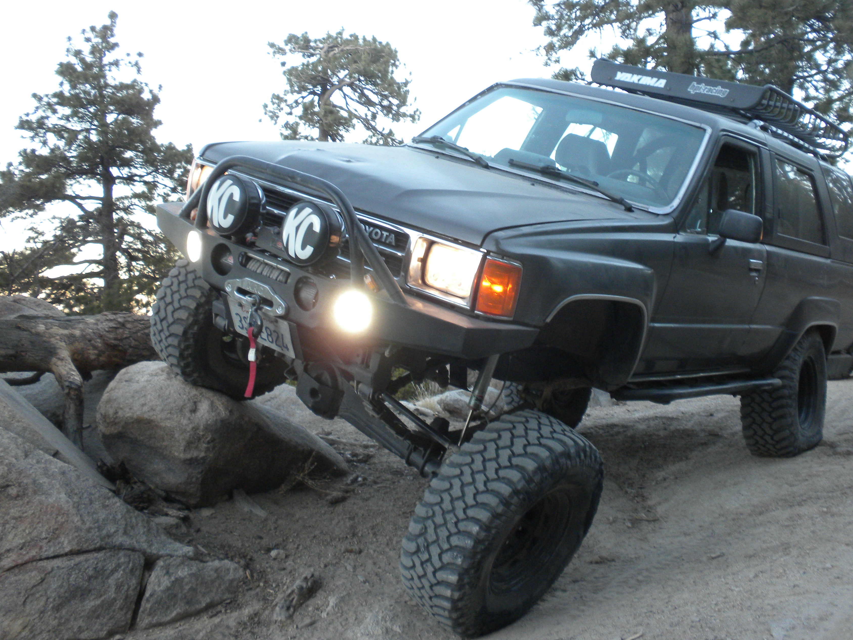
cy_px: 275
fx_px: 1084
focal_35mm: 44
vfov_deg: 32.8
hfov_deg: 42.9
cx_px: 466
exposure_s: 1/52.8
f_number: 3.5
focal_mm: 6.6
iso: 167
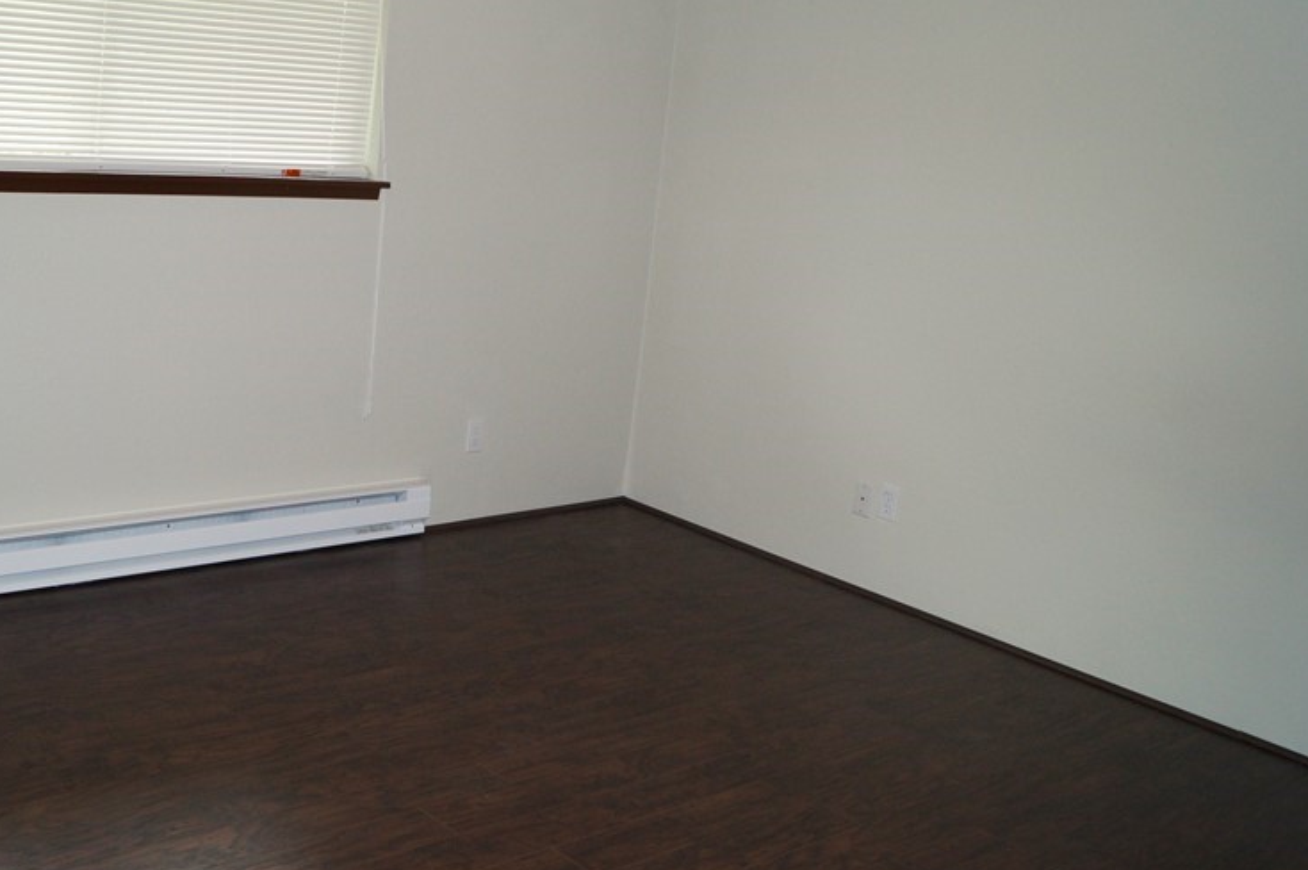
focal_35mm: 40
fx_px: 1452
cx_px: 473
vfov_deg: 33.3
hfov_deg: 47.9
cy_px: 411
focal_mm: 18
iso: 800
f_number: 3.5
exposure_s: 1/160
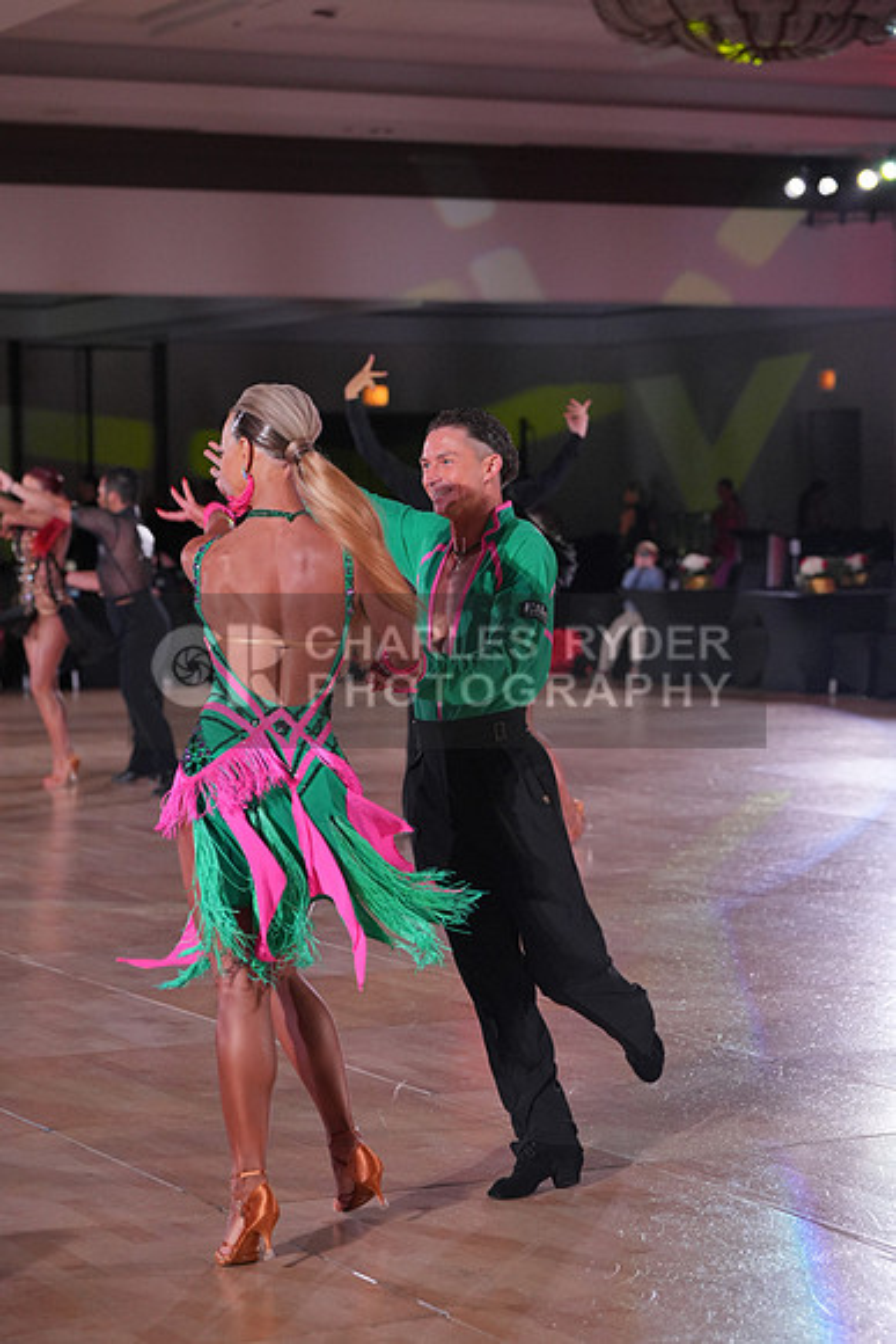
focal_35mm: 85
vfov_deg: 23.9
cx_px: 448
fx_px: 3171
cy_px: 672
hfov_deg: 16.1
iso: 2000
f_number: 4
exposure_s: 1/500
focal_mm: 85
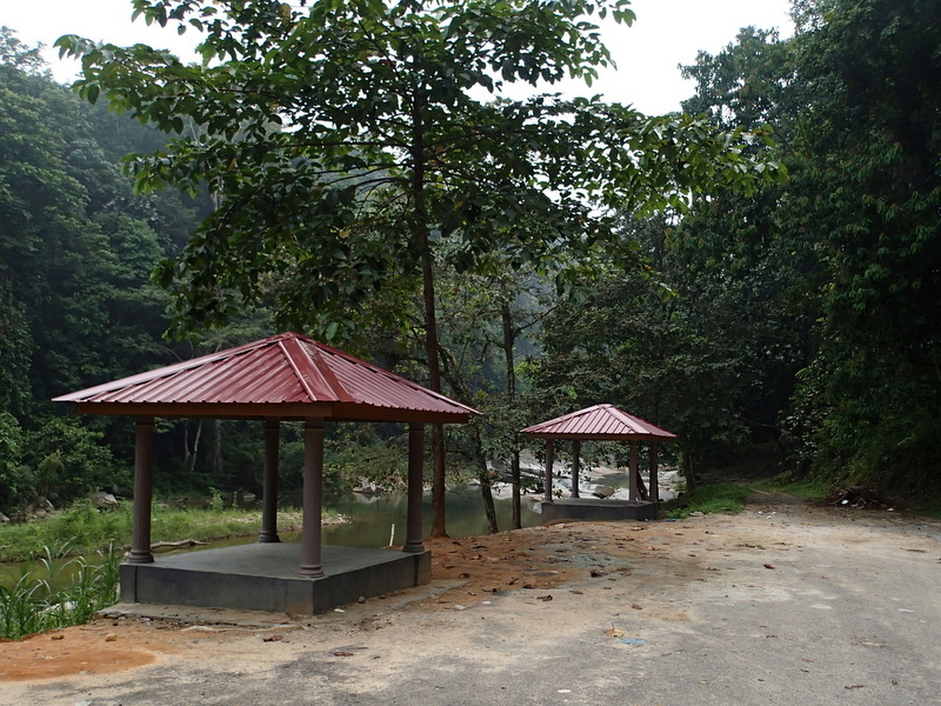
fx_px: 680
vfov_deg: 54.9
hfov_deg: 69.4
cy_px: 353
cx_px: 470
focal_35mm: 25
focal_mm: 4.5
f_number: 8
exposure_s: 1/125
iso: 100
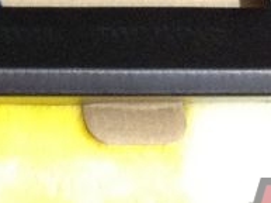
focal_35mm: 181
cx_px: -183
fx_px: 1414
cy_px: -221
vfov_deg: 7.8
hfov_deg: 10.4
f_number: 2.4
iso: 400
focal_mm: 4.28
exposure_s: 1/17
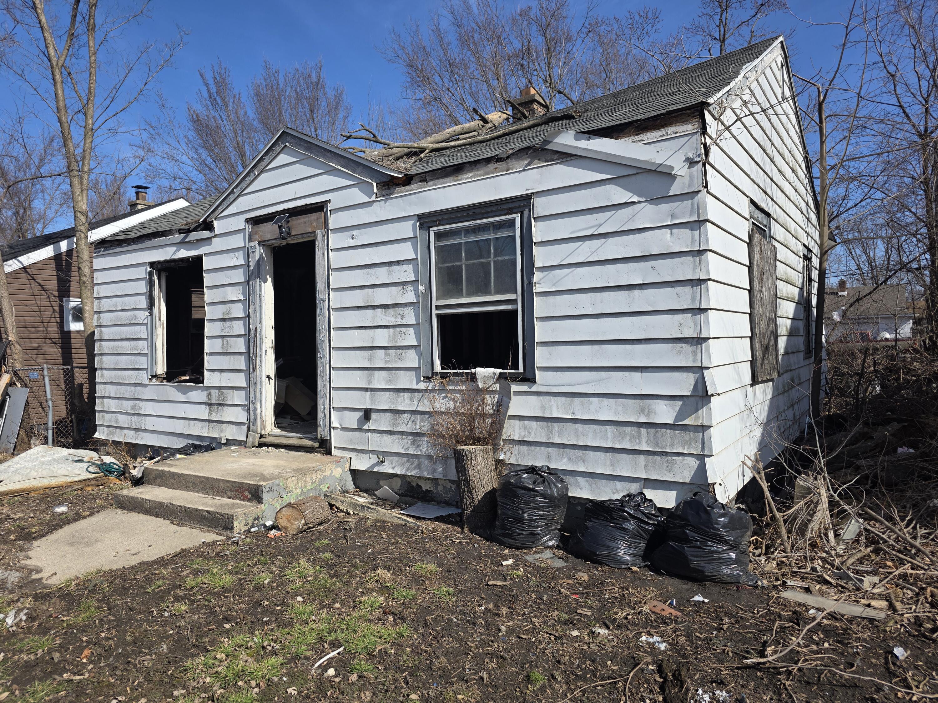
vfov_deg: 58.9
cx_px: 469
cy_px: 352
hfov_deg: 73.9
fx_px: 623
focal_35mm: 23
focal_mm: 6.3
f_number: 1.7
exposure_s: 1/6574
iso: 80
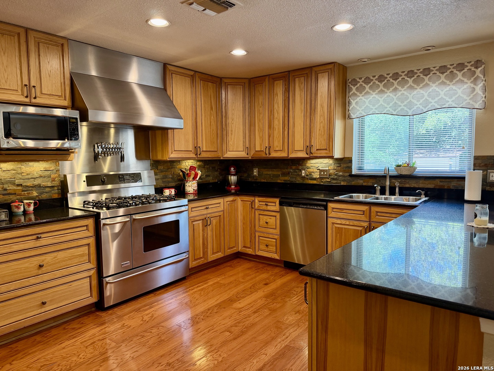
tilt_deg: -5.0
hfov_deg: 71.6
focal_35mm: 24
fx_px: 343
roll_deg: +1.8
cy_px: 186
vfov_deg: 56.8
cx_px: 247
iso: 250
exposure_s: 1/120
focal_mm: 6.76
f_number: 1.78
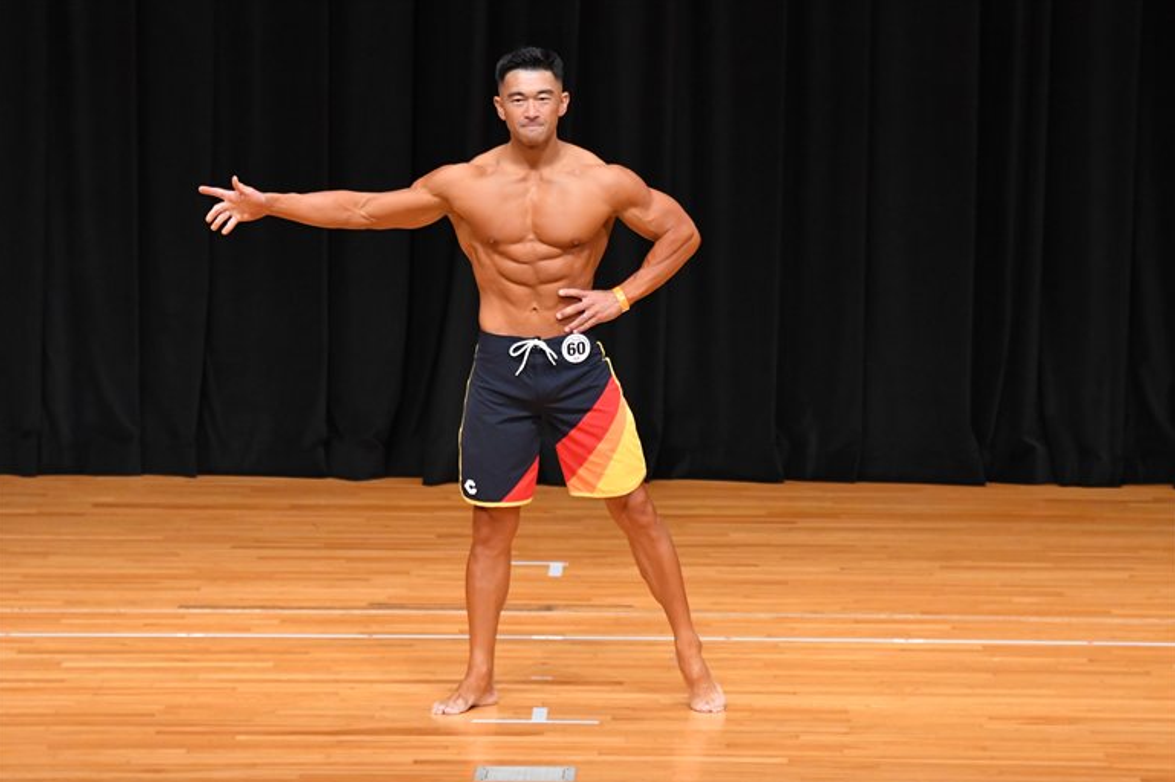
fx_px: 8384
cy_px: 393
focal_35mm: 257
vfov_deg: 5.3
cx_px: 586
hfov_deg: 8.0
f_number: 5.6
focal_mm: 170
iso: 4000
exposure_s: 1/400
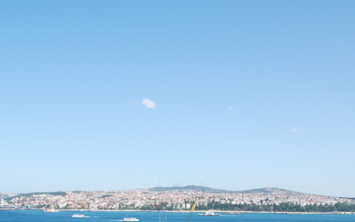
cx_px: 180
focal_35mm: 47
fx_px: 455
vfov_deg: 26.9
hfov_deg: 42.6
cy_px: 180
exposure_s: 1/320
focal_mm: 18
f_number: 9
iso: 200
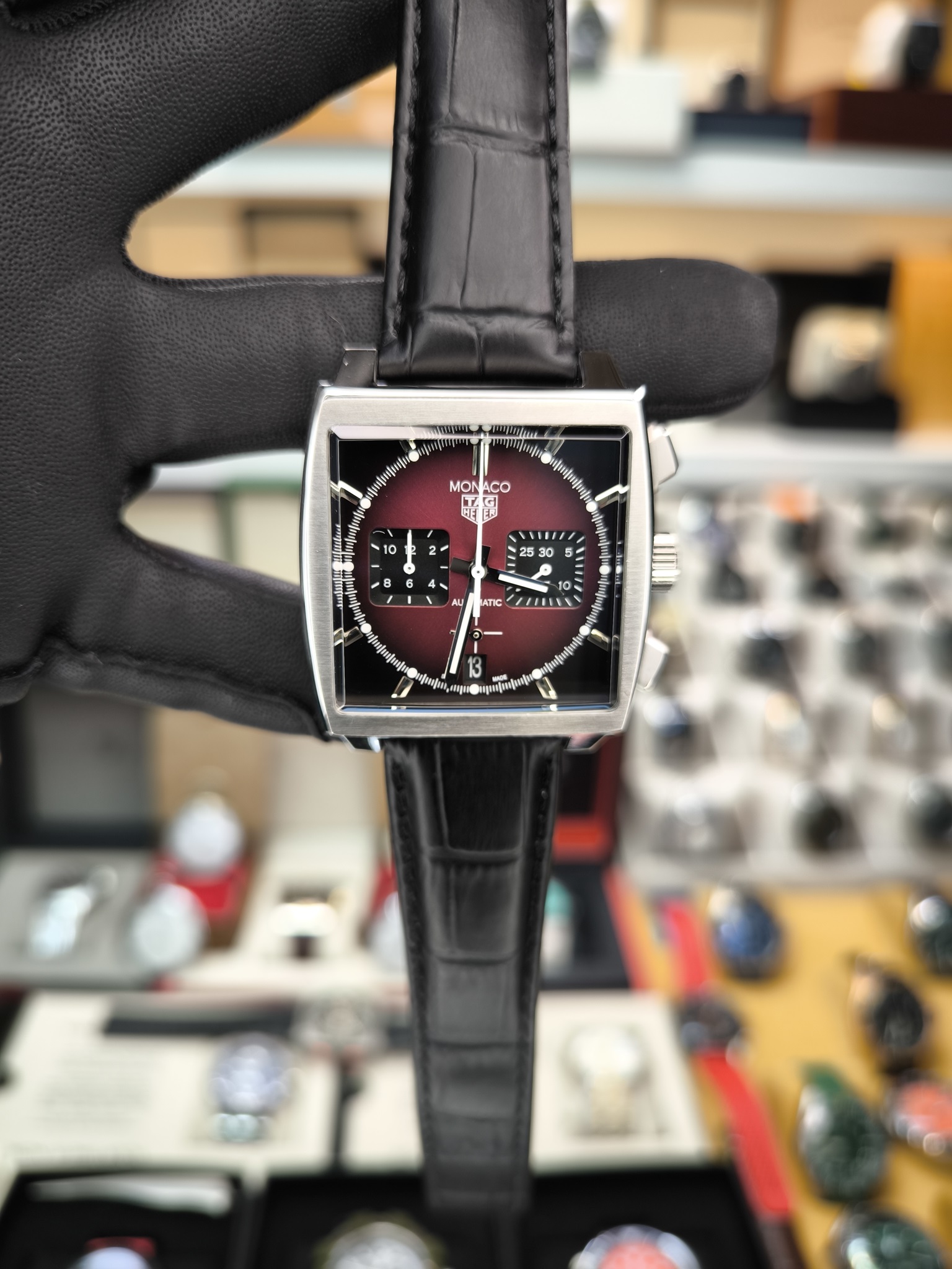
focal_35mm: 24
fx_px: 880
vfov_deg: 71.6
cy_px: 634
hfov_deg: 56.8
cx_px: 476
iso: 80
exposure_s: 1/83.4
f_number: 1.9
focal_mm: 6.92
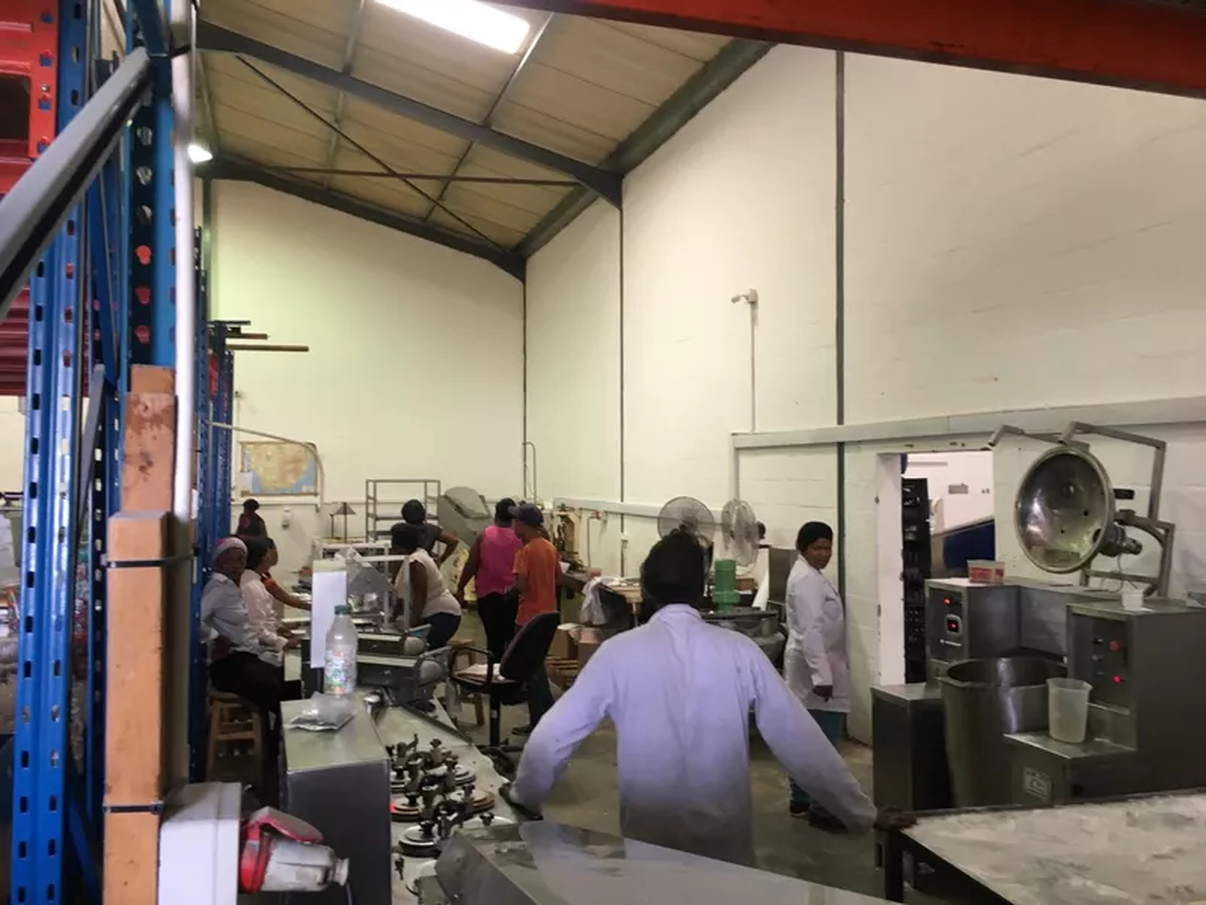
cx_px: 603
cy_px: 452
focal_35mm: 29
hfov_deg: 61.7
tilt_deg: +1.5
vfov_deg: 48.2
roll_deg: -0.4
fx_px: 1010
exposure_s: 1/33
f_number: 2.2
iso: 64
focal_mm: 4.15
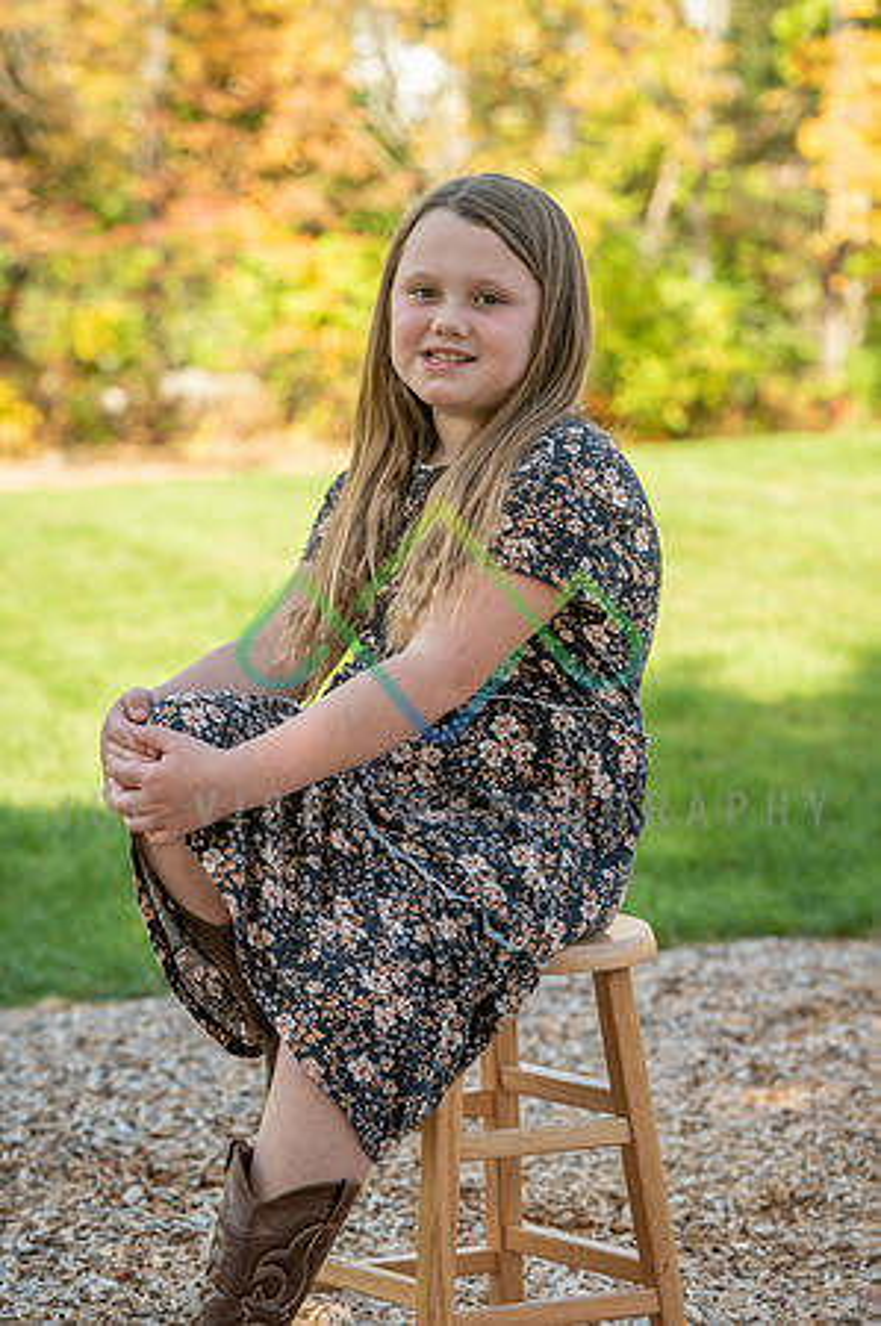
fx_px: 5335
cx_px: 440
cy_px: 663
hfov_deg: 9.4
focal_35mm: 145
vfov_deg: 14.2
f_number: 6.3
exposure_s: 1/125
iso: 100
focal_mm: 145
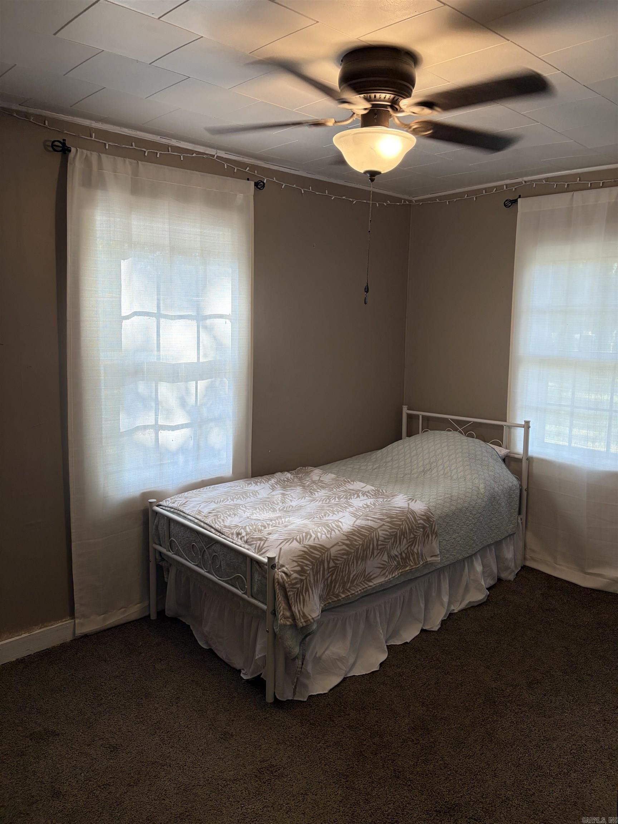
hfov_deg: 53.1
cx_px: 309
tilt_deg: -8.2
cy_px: 412
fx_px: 619
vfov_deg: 67.3
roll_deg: -0.8
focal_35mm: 26
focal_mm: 5.96
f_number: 1.6
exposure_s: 1/120
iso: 125
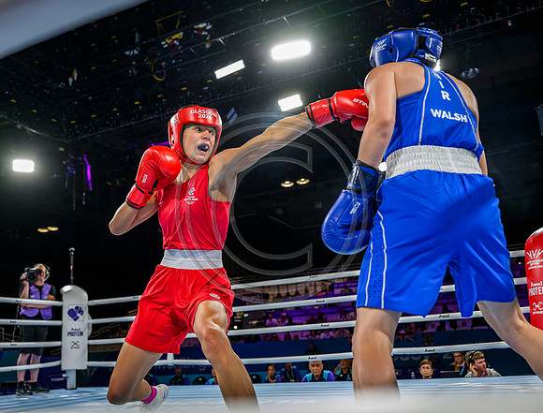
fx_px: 548
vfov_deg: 41.3
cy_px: 220
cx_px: 207
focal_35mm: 35
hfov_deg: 52.2
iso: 2500
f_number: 3.2
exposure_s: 1/1600
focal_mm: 29
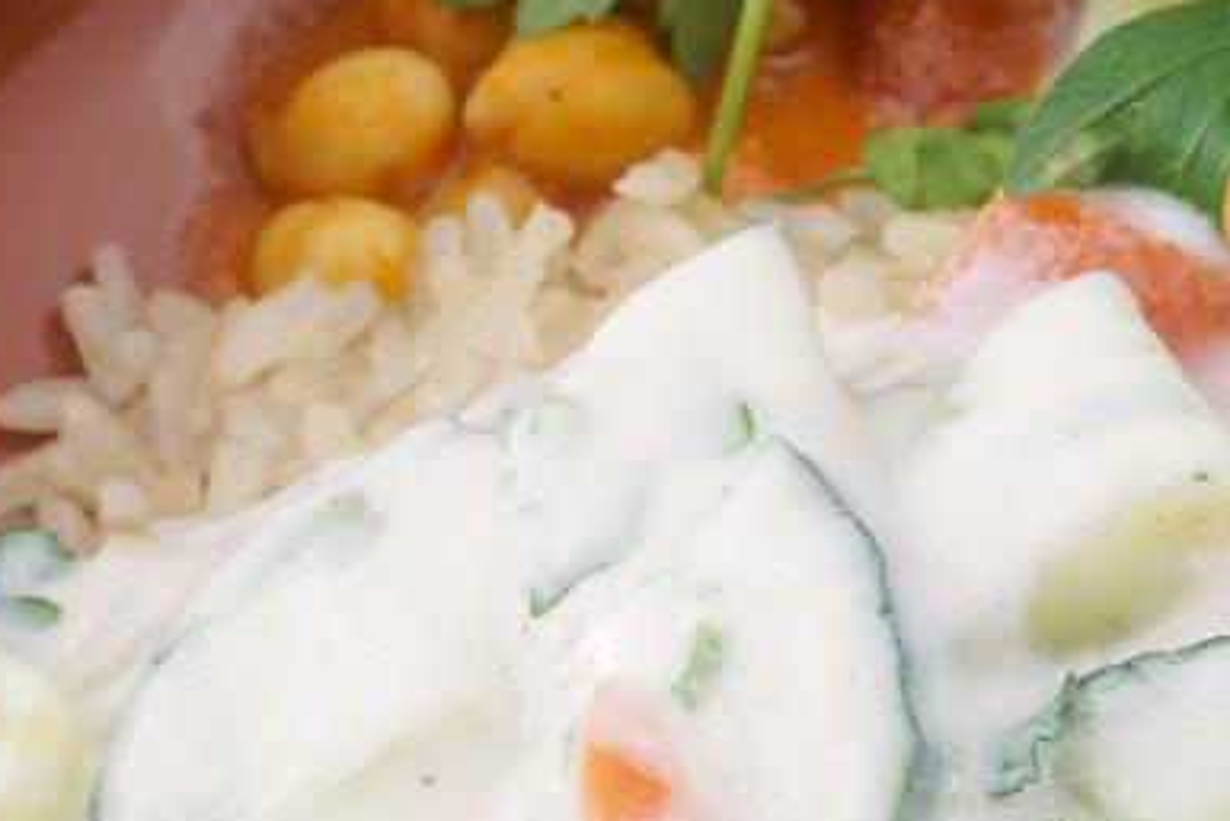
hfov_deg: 9.1
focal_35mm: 226
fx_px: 7724
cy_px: 810
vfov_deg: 6.1
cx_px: 901
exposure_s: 1/25
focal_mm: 30
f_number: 6.3
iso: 100
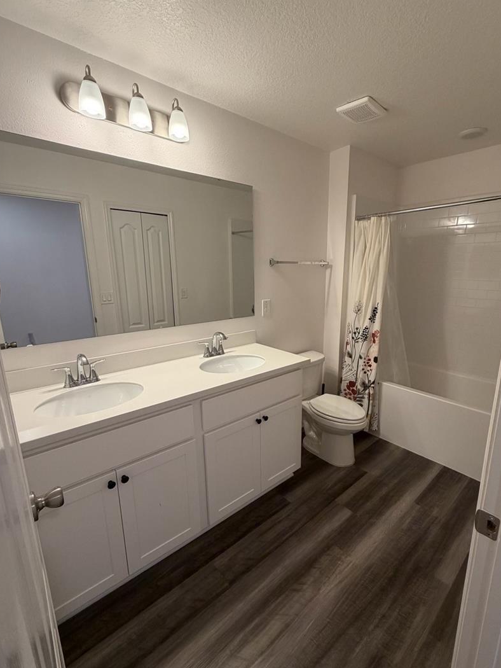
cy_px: 338
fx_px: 309
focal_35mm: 16
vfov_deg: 94.5
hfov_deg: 77.9
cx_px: 277
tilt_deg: -13.7
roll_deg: -0.8
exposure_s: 1/120
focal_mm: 2.22
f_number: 2.2
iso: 200
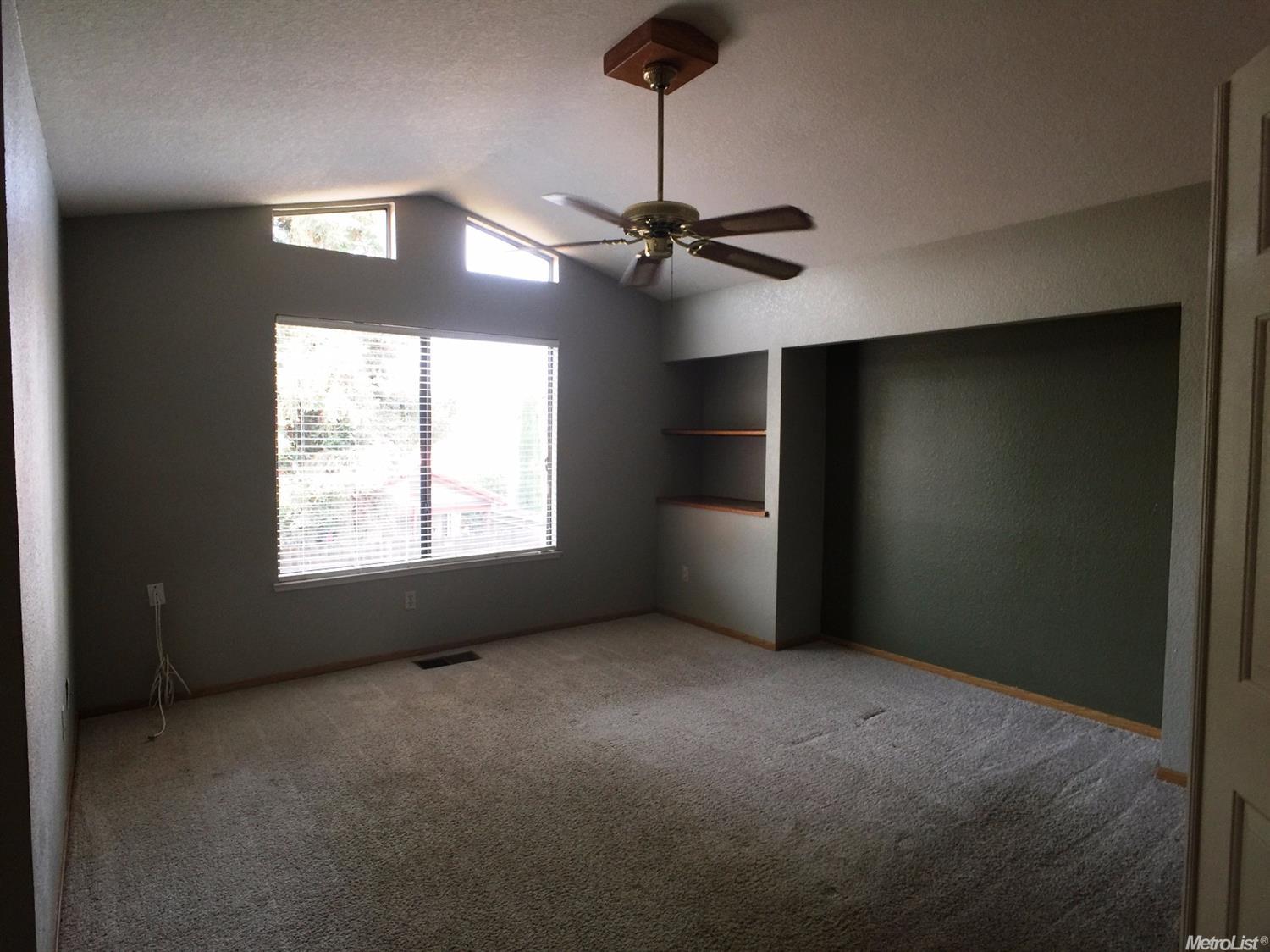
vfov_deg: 48.2
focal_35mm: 29
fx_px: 1064
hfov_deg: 61.7
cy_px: 476
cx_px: 635
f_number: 2.2
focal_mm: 4.15
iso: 32
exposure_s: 1/30
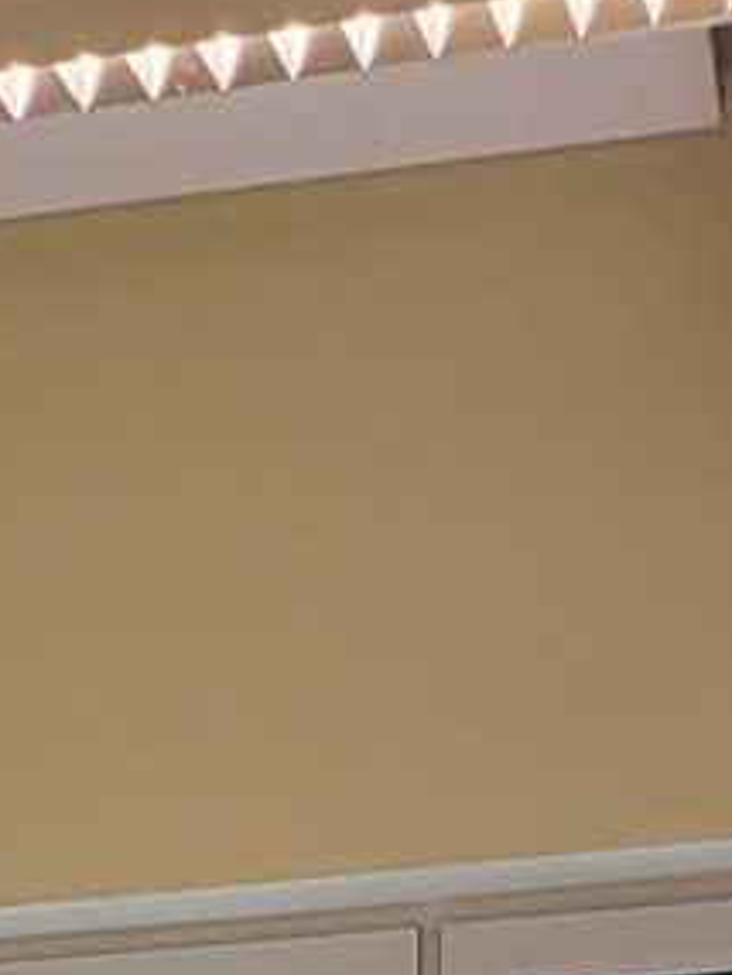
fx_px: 4930
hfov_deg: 8.1
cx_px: -694
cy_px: 3041
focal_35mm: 175
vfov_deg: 8.9
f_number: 1.8
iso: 100
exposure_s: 1/100
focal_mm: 5.4
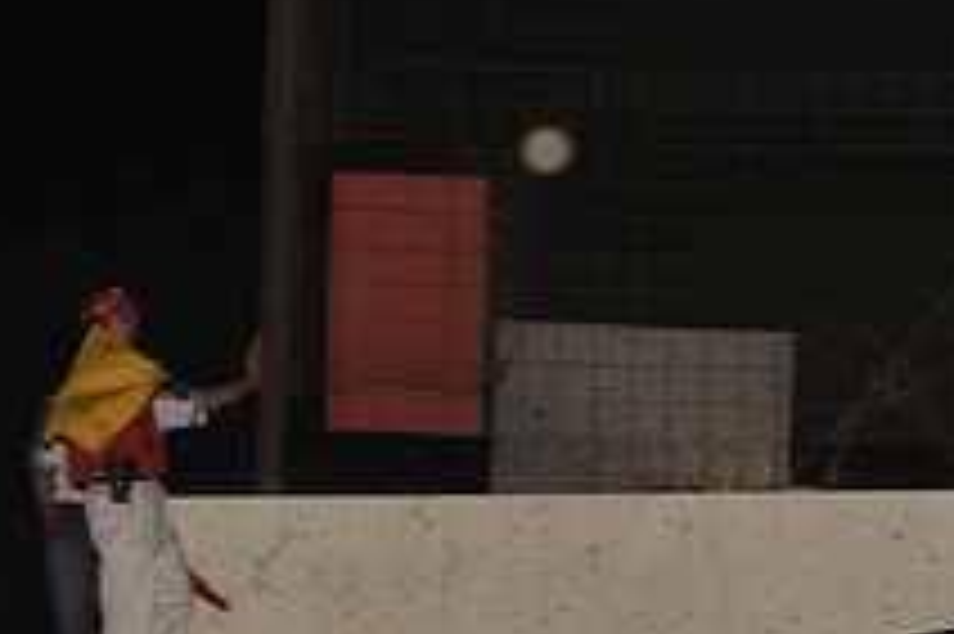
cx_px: 918
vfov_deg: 5.0
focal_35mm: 273
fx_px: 7229
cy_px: 760
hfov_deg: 7.5
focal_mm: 100
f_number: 6.3
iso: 800
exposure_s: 1/320
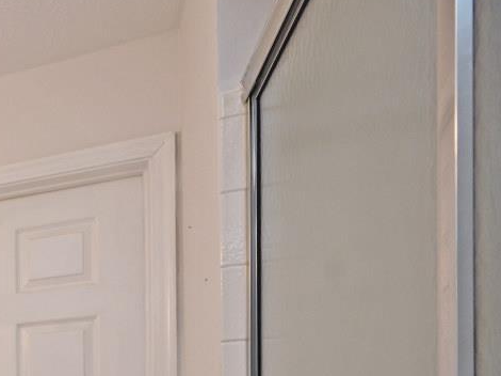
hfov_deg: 29.2
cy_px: 469
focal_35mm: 43
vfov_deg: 28.5
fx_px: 622
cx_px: -233
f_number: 5.6
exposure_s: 1/100
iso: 200
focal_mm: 14
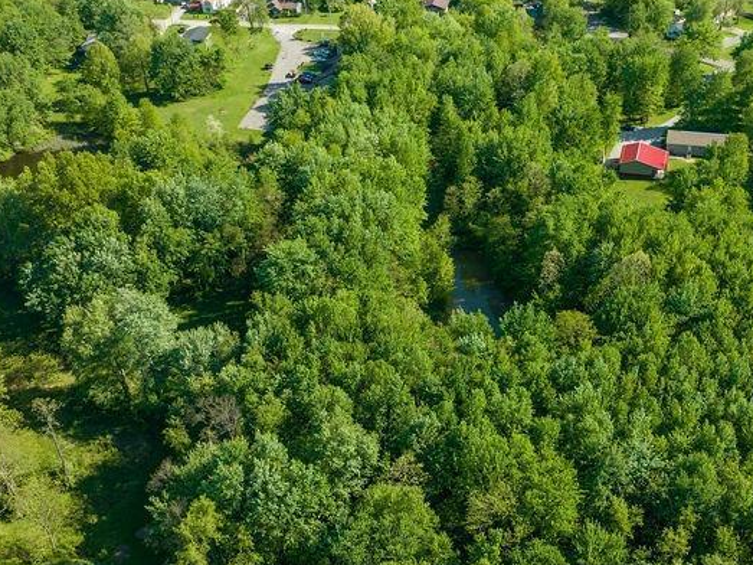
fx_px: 1022
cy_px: 360
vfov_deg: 30.7
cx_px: 513
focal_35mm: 47
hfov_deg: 39.9
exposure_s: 1/200
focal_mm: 12.29
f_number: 2.8
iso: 100
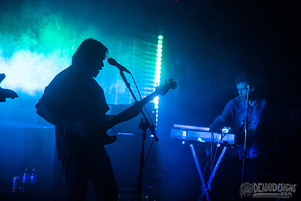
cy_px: 82
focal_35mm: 131
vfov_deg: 10.5
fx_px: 1092
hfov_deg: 15.7
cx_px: 164
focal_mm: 110
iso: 3200
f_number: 3.2
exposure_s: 1/250
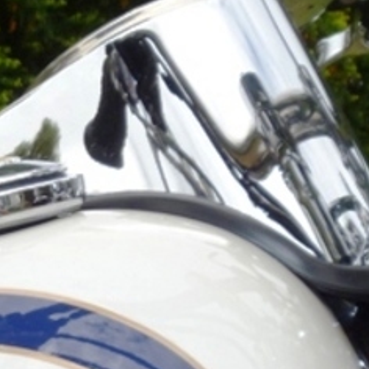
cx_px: -113
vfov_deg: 16.0
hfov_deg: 15.7
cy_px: 438
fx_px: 1266
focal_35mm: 105
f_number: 4.5
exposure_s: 1/320
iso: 100
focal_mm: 6.3
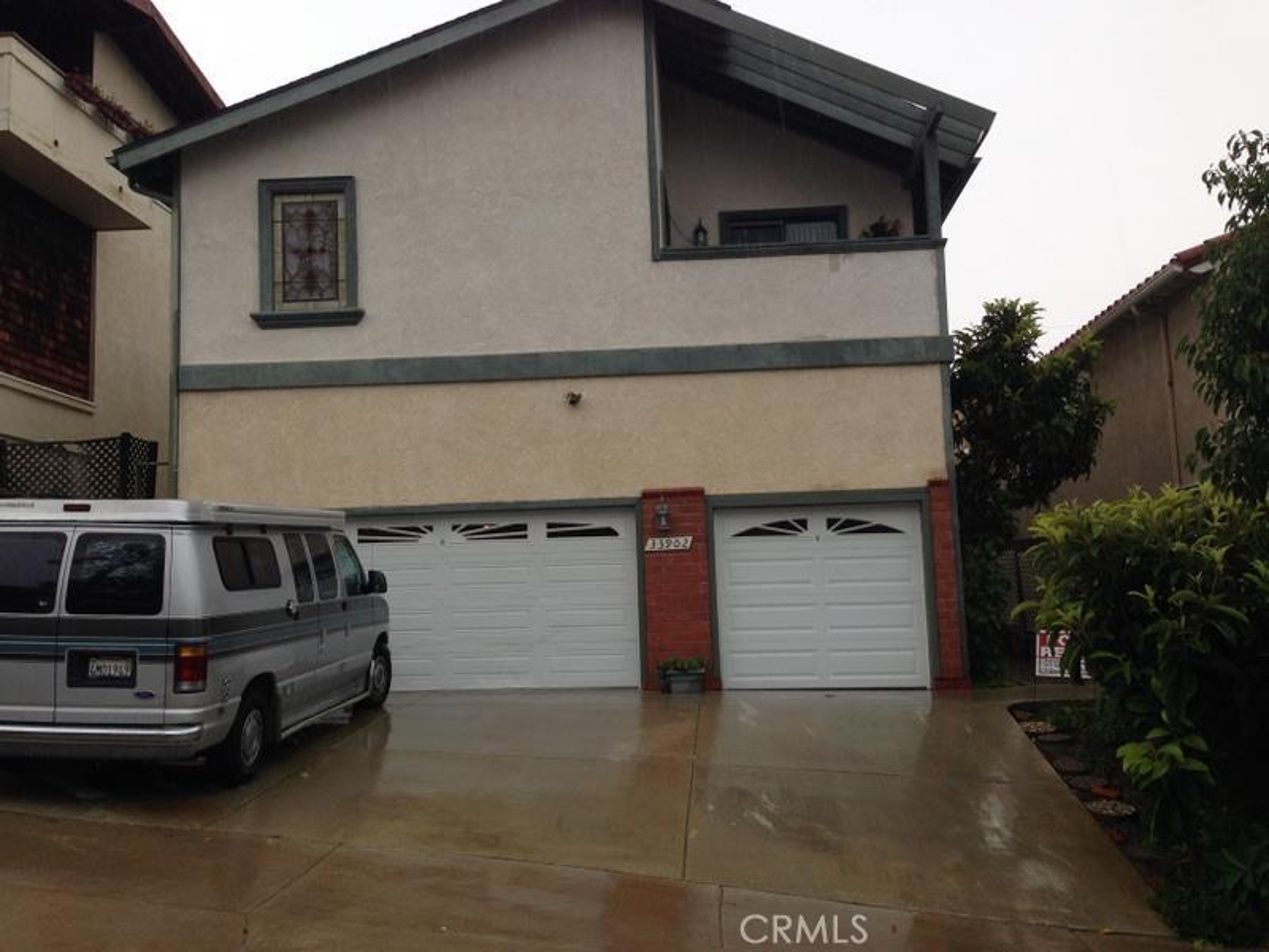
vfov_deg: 42.9
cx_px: 634
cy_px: 476
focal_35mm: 33
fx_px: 1210
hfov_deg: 55.4
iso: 64
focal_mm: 4.12
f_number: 2.4
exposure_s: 1/120
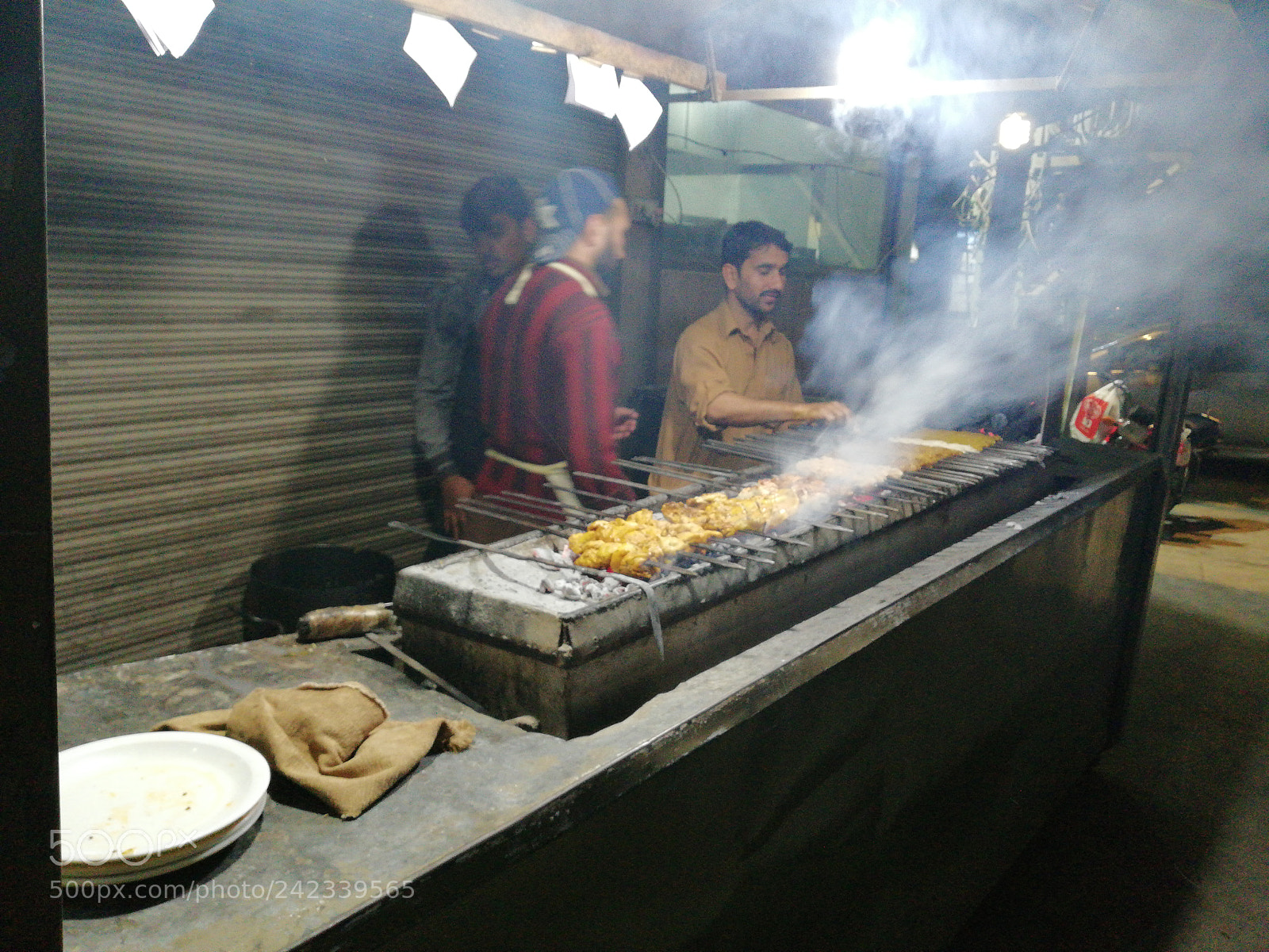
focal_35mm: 27
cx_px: 634
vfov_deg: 51.4
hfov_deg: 65.3
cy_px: 476
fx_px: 990
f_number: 2.2
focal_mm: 3.81
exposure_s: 1/25
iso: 320
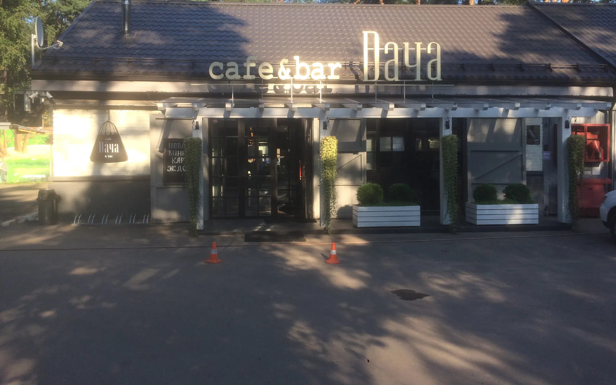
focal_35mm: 31
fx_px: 520
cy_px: 160
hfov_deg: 61.2
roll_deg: -0.5
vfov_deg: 40.5
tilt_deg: -0.9
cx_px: 307
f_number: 2.2
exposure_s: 1/586
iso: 32
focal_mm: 4.15
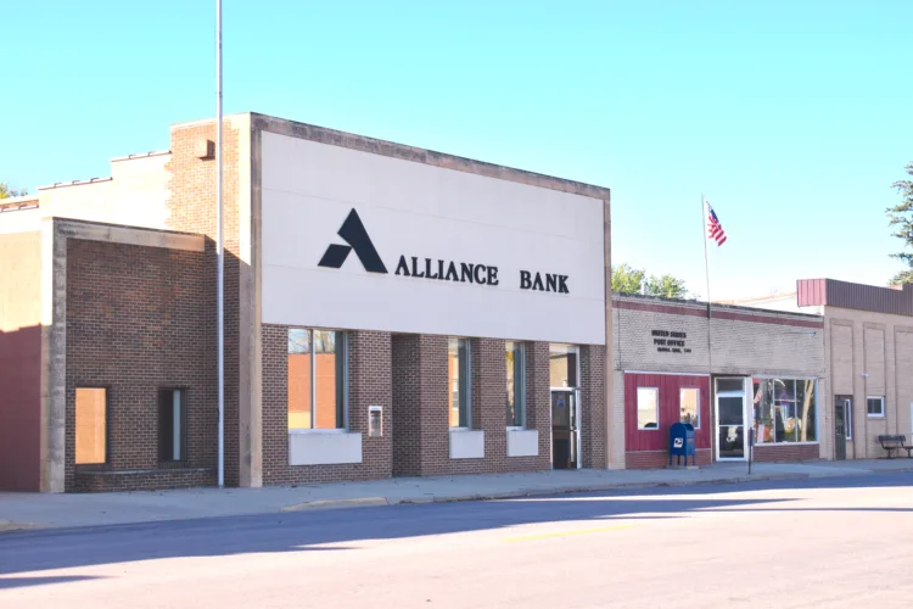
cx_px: 456
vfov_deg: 21.6
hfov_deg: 31.9
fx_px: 1598
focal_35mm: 63
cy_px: 304
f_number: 8
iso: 160
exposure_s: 1/250
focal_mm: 42
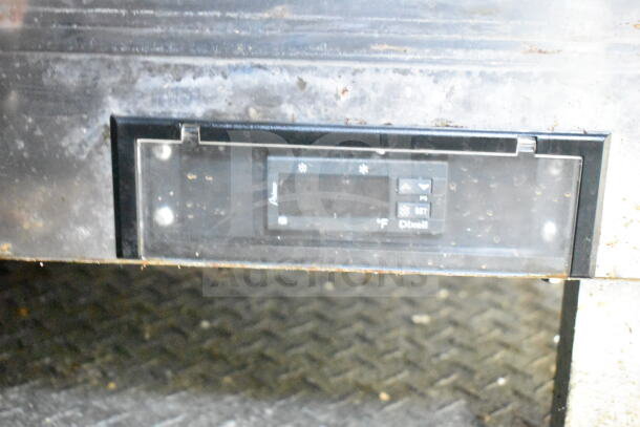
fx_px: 960
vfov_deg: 25.1
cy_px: 214
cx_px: 320
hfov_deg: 36.9
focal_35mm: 54
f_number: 4.8
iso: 25600
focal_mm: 36
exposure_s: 1/30
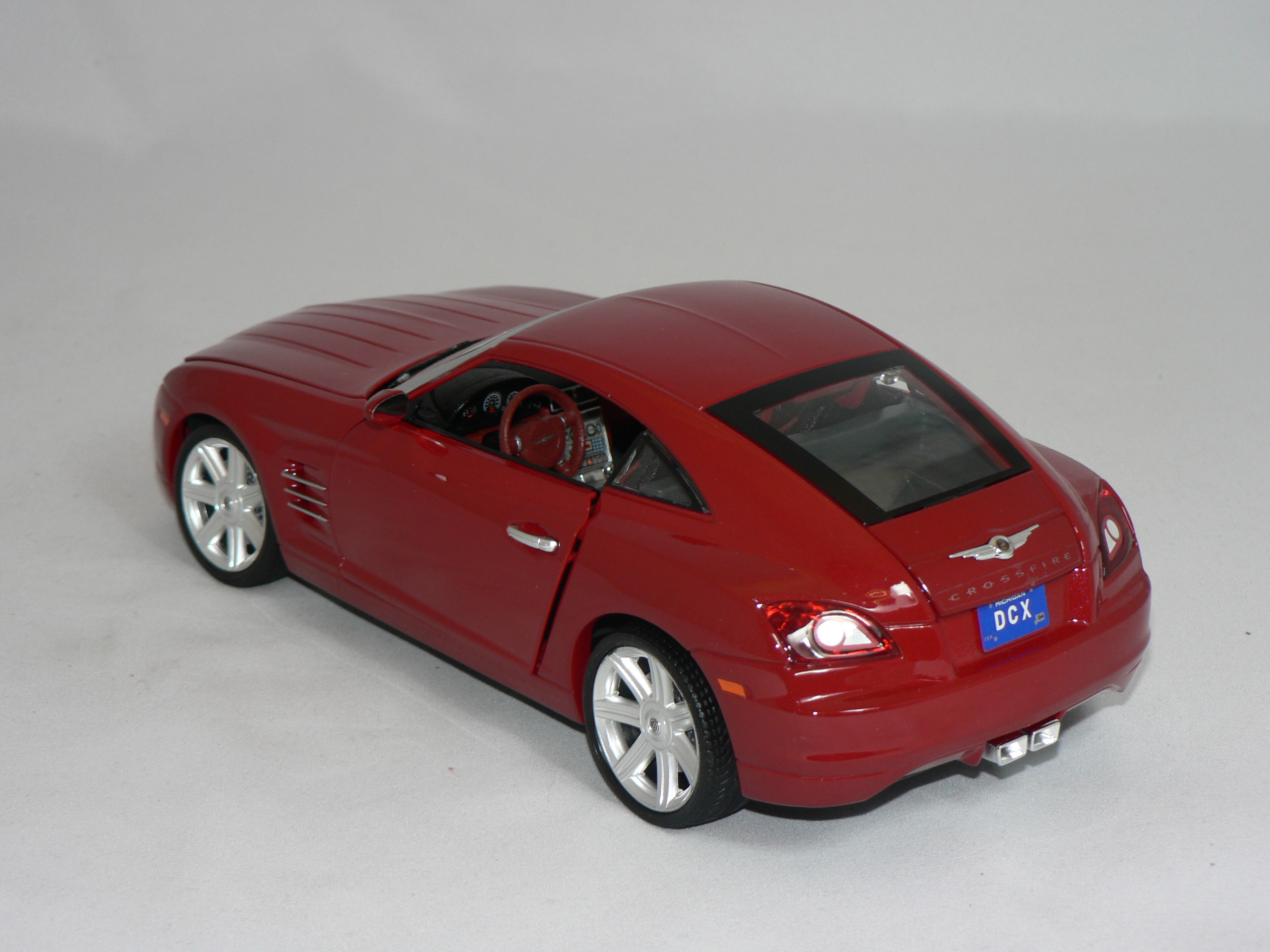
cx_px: 635
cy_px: 476
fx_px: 2825
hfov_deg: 25.3
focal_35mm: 77
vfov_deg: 19.1
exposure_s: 1/60
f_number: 3.2
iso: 80
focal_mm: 12.9
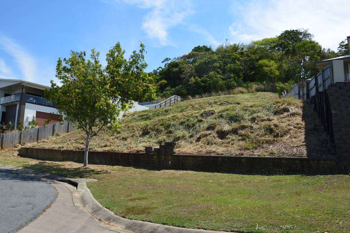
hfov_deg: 67.4
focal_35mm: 27
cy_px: 116
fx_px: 262
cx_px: 175
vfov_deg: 47.9
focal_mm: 18
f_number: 11
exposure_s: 1/500
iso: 400
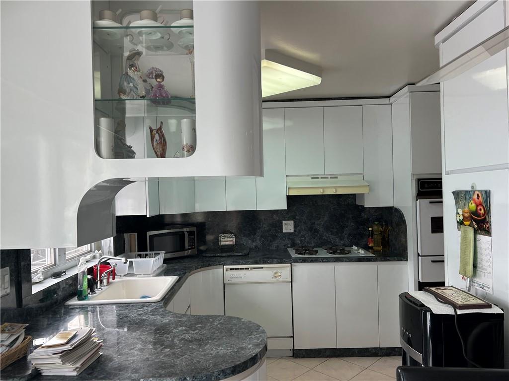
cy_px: 190
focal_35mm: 26
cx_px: 254
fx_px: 382
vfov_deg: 53.1
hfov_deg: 67.3
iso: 32
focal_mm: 5.7
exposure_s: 1/120
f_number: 1.5
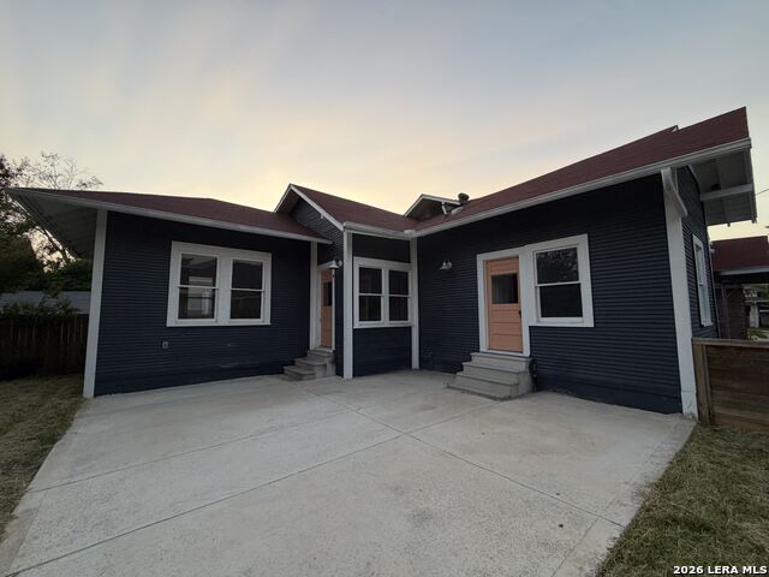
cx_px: 384
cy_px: 288
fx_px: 311
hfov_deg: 102.1
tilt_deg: +6.1
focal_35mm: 14
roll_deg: +0.7
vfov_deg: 85.7
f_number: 2.2
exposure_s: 1/121
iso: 125
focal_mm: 2.22
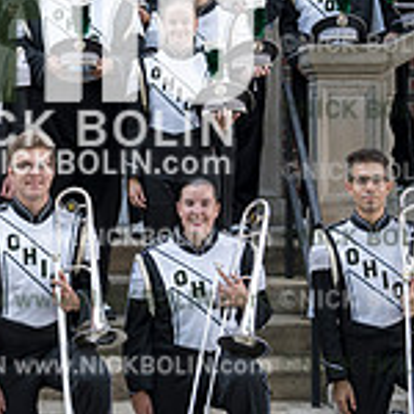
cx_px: 58
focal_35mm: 138
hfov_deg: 12.6
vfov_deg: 12.6
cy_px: 46
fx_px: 1867
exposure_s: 1/40
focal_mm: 42
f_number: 4
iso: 125
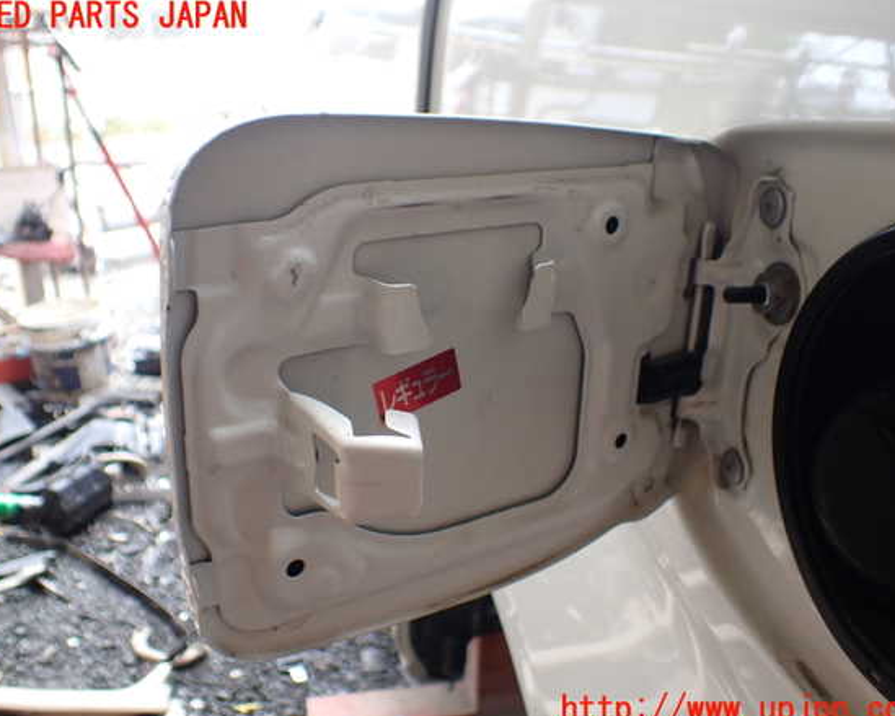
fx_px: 847
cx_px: 440
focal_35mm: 32
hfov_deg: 55.7
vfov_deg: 45.8
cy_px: 364
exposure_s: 1/125
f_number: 2.3
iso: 160
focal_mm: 5.4
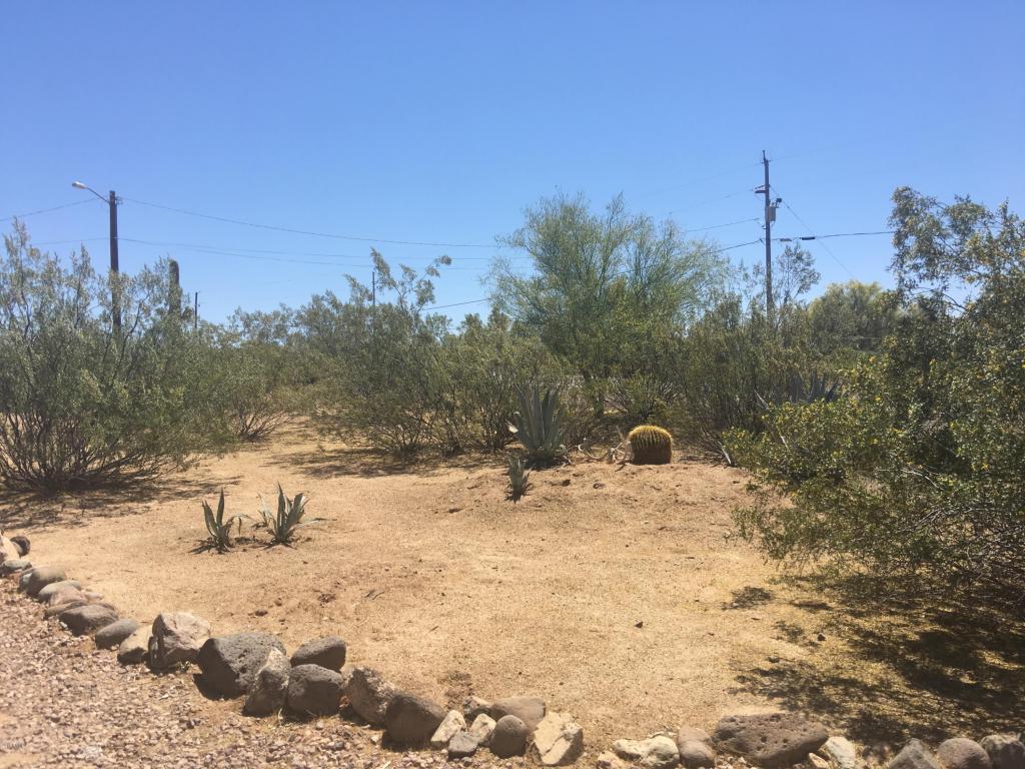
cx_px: 512
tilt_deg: +1.8
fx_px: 859
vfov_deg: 48.2
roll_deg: +2.1
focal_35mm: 29
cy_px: 384
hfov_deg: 61.7
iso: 25
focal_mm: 4.15
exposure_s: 1/1672
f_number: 2.2
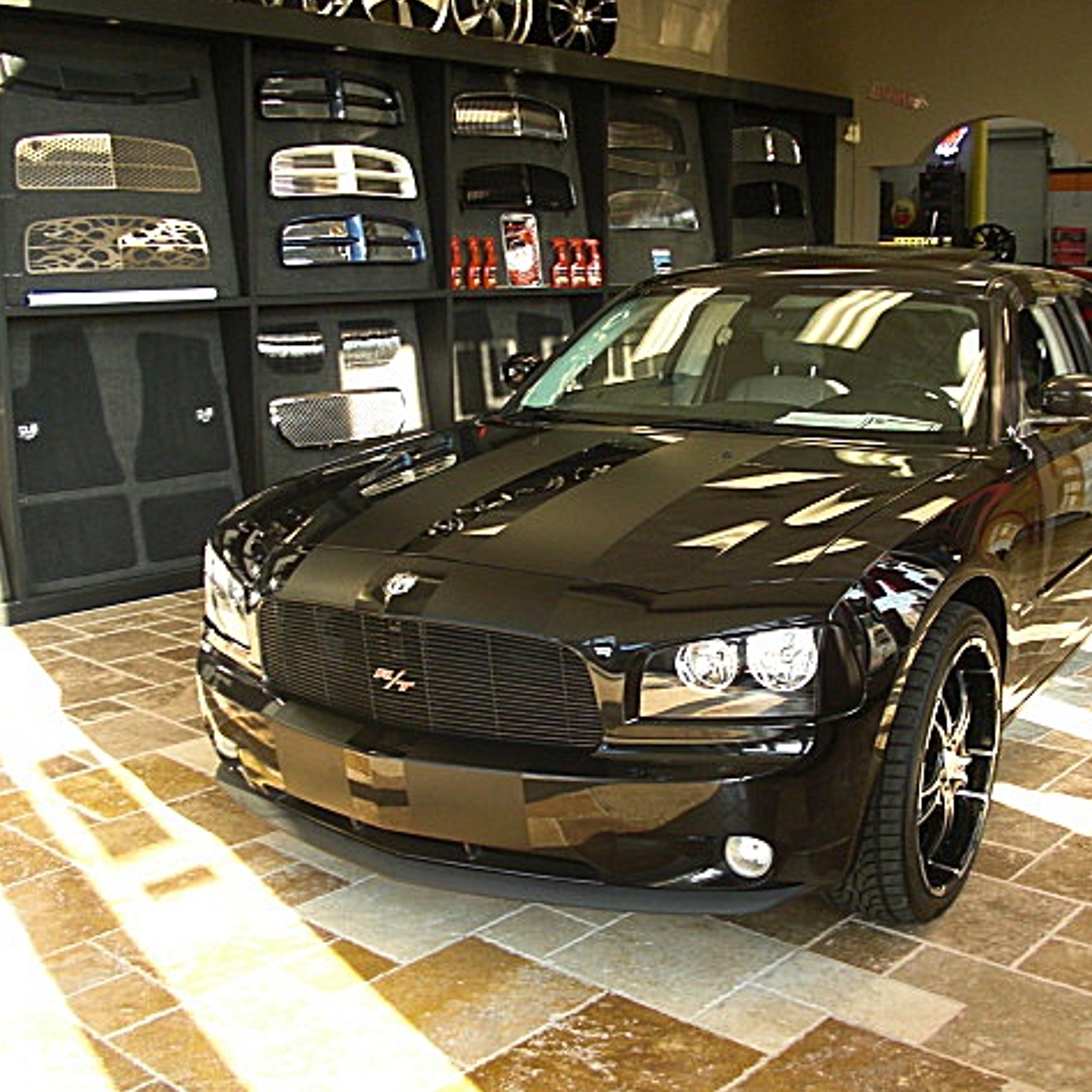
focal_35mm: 43
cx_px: 654
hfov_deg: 39.0
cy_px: 541
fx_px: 1535
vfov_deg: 39.2
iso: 200
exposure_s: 1/60
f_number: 2.8
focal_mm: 6.3
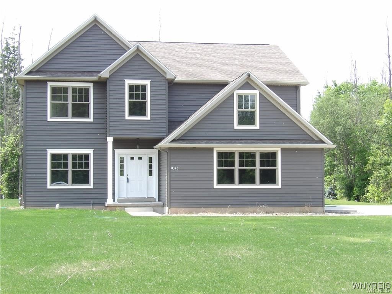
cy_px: 147
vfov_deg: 23.7
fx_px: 702
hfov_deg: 31.2
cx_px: 196
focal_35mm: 62
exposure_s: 1/60
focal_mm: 11.1
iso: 100
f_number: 8
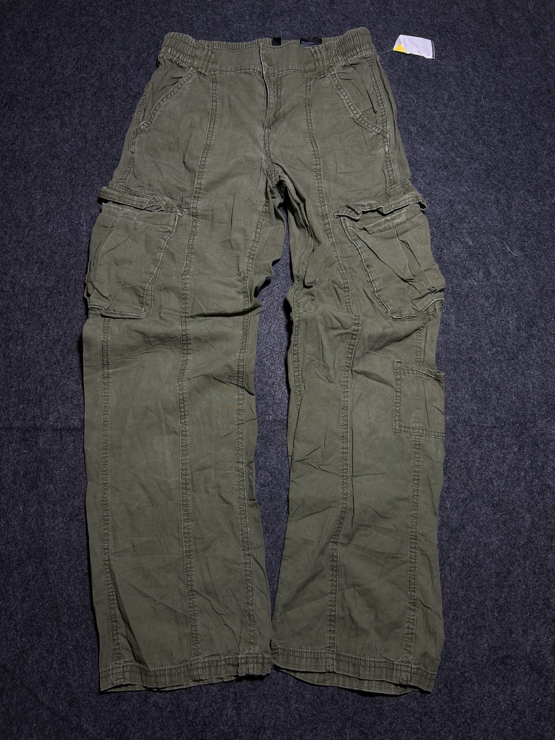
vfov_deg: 67.3
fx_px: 556
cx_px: 278
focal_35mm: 26
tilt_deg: -50.7
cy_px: 370
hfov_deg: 53.1
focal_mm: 5.7
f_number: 1.5
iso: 64
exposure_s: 1/100
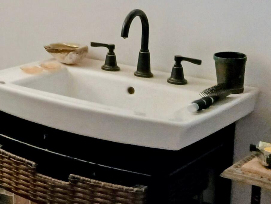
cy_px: -30
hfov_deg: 20.6
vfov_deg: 16.6
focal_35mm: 86
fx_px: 673
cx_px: -92
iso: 250
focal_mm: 3.98
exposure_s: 1/30
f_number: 1.8
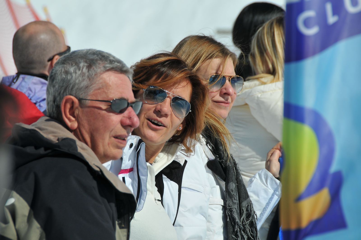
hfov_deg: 6.9
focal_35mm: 300
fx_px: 3005
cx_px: 180
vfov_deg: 4.6
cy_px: 120
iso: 200
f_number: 9
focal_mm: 200
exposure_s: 1/1000
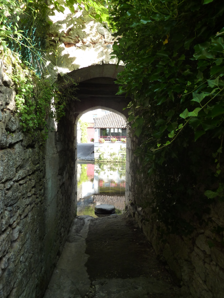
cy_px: 149
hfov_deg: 54.9
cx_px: 112
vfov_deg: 69.4
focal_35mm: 25
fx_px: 216
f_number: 3.3
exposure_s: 1/100
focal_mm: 4.1
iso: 125
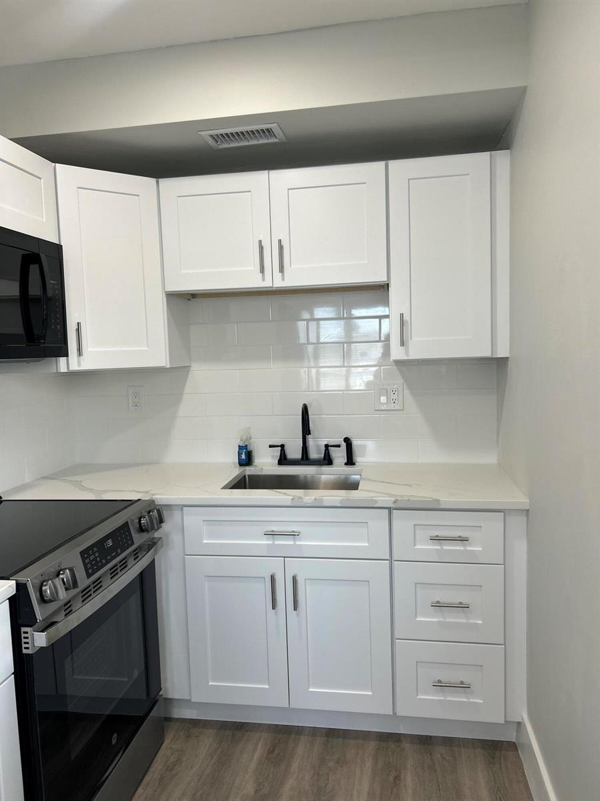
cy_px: 400
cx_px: 300
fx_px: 601
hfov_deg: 53.1
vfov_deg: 67.3
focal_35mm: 26
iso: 64
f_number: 1.5
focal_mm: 5.7
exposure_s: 1/120
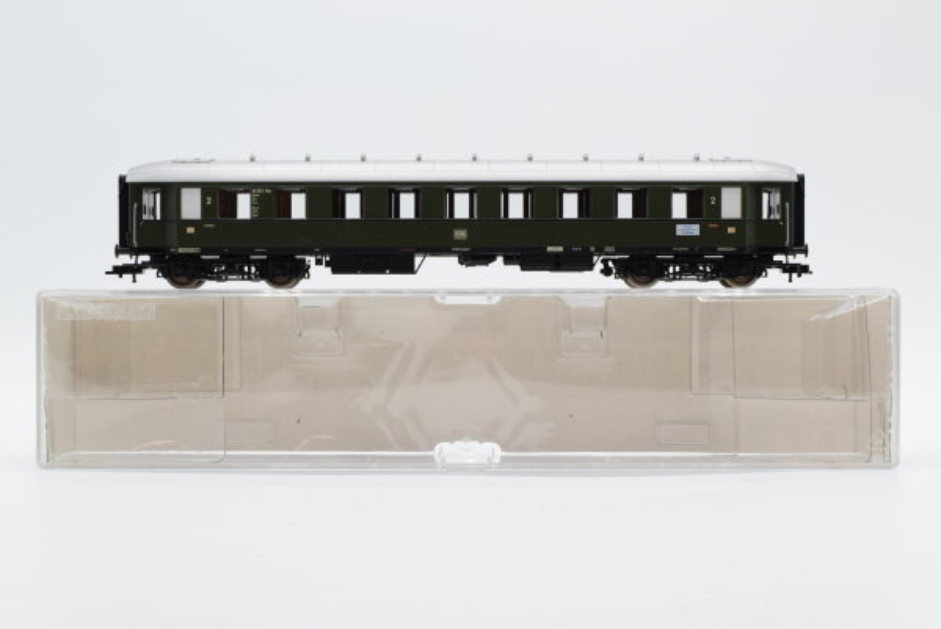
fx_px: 1373
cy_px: 314
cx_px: 470
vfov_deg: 25.8
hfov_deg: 37.8
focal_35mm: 52
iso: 400
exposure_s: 1/125
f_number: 8
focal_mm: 35
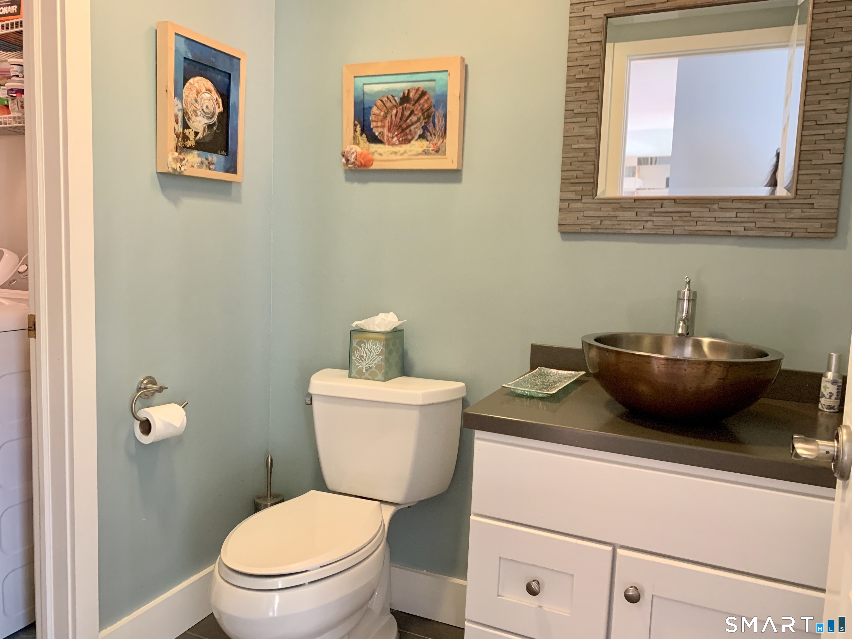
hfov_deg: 67.3
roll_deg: -2.6
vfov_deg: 53.1
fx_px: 640
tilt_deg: -5.8
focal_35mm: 26
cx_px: 426
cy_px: 320
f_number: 1.8
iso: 320
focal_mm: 4.25
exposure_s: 1/60
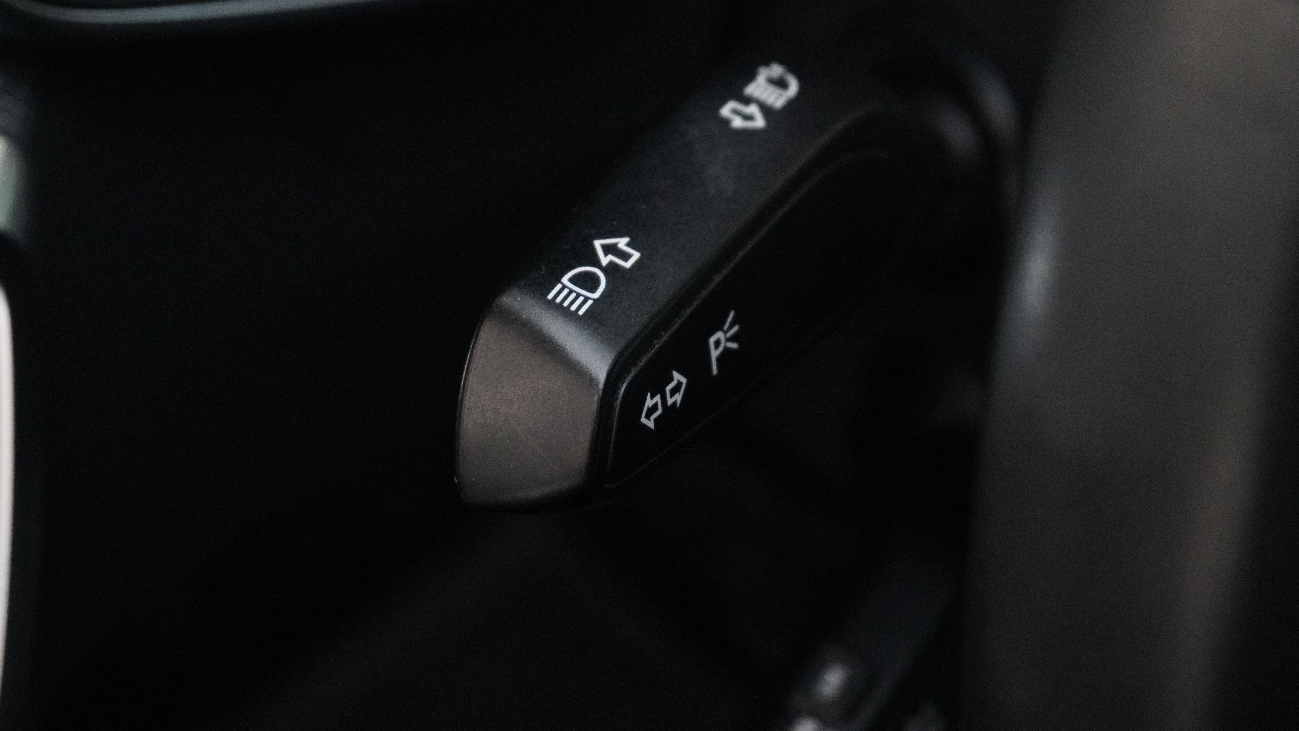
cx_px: 650
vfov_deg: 15.3
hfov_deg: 26.9
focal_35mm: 79
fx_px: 2721
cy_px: 313
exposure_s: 1/80
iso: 6400
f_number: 6.3
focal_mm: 50
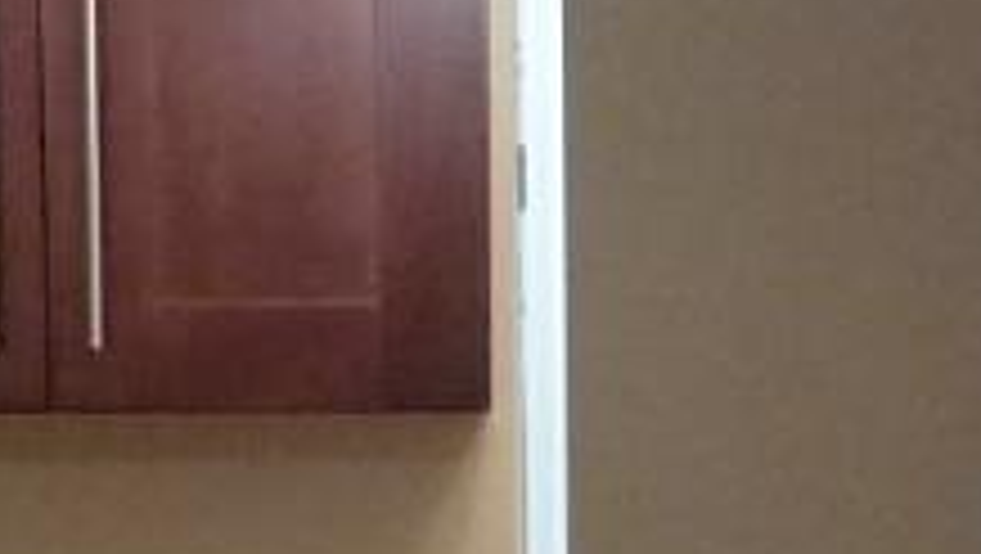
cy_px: 1272
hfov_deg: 11.5
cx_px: 684
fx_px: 4868
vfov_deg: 6.2
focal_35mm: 187
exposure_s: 1/30
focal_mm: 4.4
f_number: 2.8
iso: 320
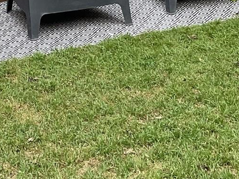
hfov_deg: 16.5
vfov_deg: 11.9
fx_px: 815
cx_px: 40
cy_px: -98
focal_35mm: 118
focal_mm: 3
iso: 16
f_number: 1.8
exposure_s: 1/248
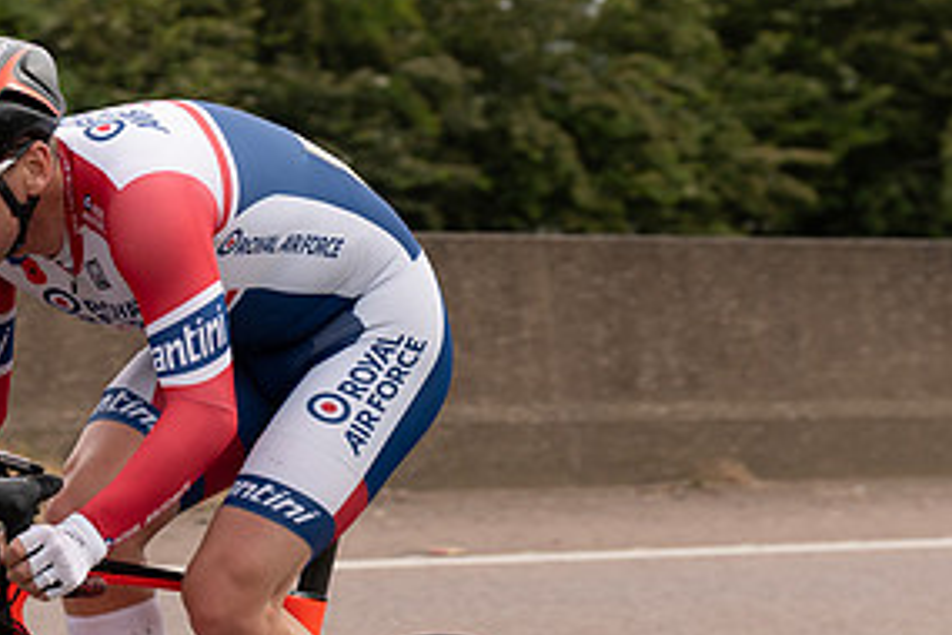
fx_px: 5817
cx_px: 12
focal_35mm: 220
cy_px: 225
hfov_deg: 9.3
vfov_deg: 6.2
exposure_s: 1/800
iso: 125
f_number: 4
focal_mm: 70
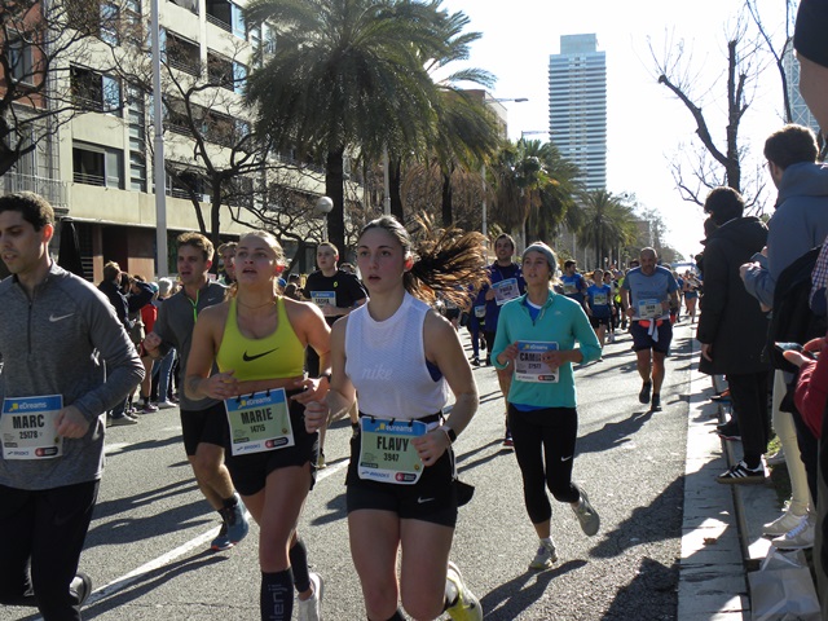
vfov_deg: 28.0
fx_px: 1244
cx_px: 414
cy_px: 310
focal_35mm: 52
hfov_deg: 36.8
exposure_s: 1/433
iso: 64
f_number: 3.5
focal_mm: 9.2
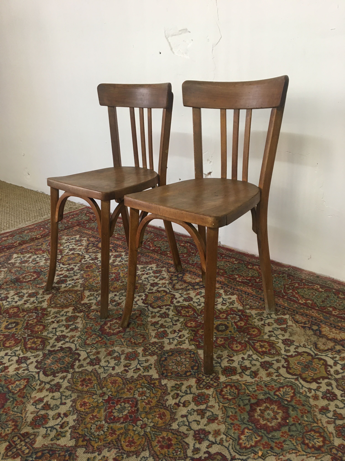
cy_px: 230
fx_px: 385
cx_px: 172
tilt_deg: -21.4
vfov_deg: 61.7
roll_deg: +4.1
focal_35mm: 29
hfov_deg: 48.2
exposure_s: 1/33
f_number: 2.2
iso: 125
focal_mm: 4.15
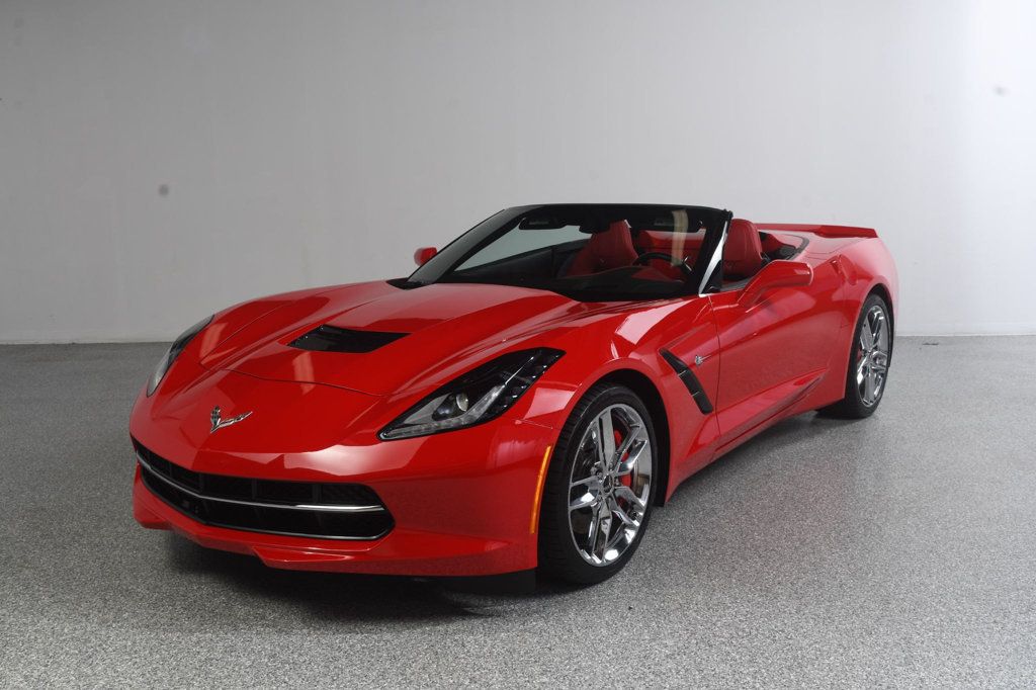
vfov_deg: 36.8
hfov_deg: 53.1
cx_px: 518
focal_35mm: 36
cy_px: 345
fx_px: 1036
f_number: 11
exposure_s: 1/160
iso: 100
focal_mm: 24
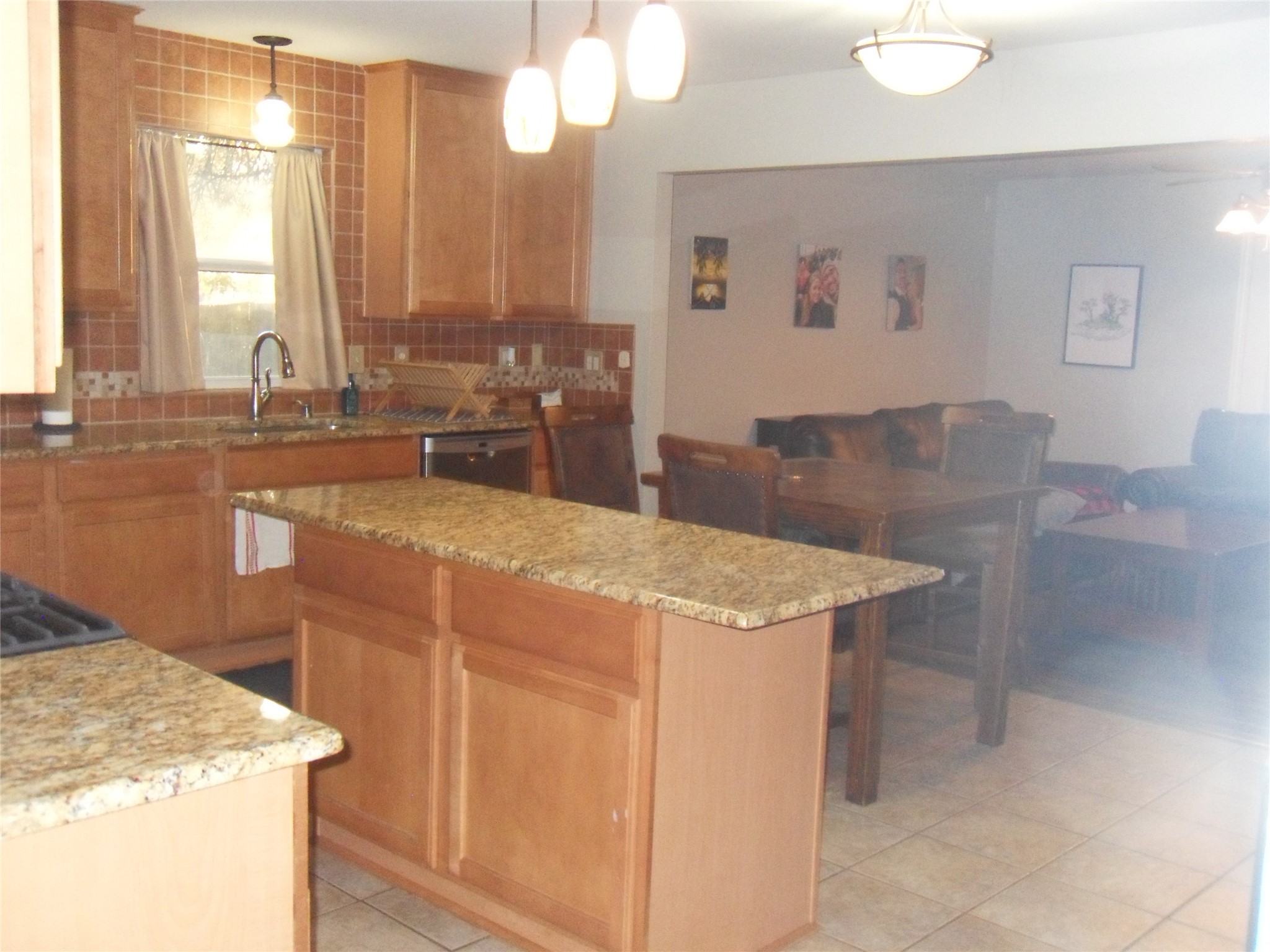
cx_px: 635
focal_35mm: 35
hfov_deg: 52.6
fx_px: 1284
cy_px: 476
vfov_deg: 40.7
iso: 640
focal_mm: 6.3
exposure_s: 1/45
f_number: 3.5
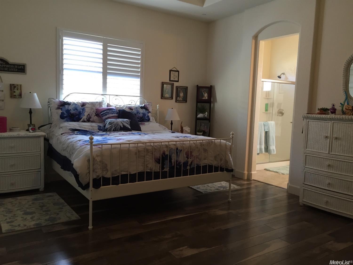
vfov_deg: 48.2
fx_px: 296
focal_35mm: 29
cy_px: 132
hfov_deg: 61.7
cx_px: 176
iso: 100
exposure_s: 1/33
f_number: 2.2
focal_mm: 4.15
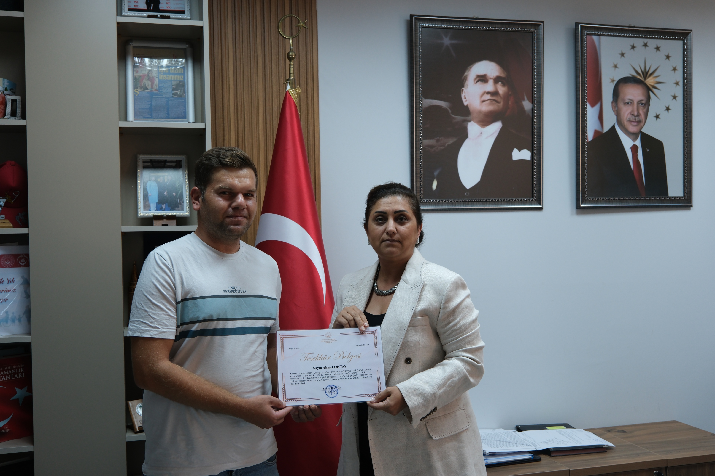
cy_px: 238
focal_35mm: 37
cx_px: 358
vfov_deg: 35.9
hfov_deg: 51.9
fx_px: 735
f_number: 4
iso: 400
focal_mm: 24.7
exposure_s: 1/38
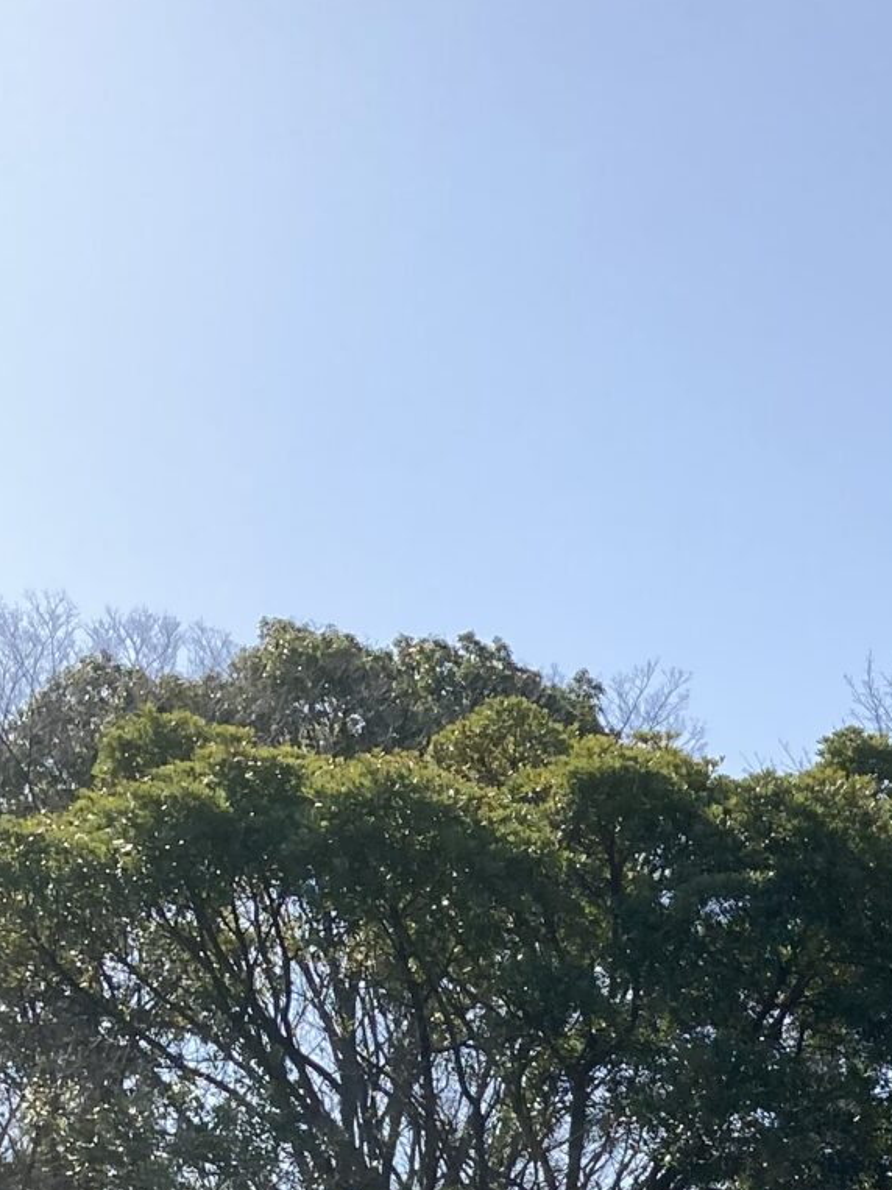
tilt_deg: +1.8
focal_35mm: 94
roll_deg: -1.3
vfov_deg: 18.2
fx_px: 3231
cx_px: 1463
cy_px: 1861
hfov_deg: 14.3
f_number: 1.8
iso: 20
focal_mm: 3.99
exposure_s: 1/1453
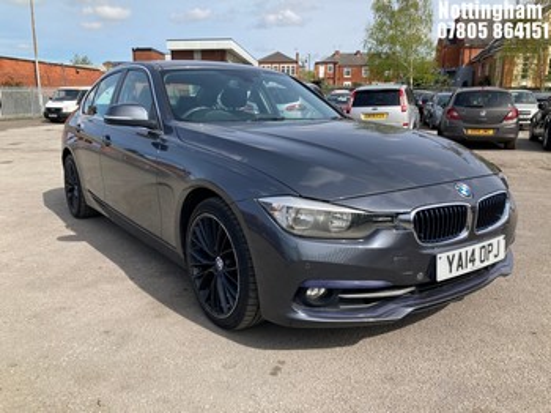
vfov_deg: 49.7
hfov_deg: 63.5
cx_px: 276
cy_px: 206
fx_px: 445
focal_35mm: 28
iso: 20
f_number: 1.8
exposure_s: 1/1279
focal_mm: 3.99
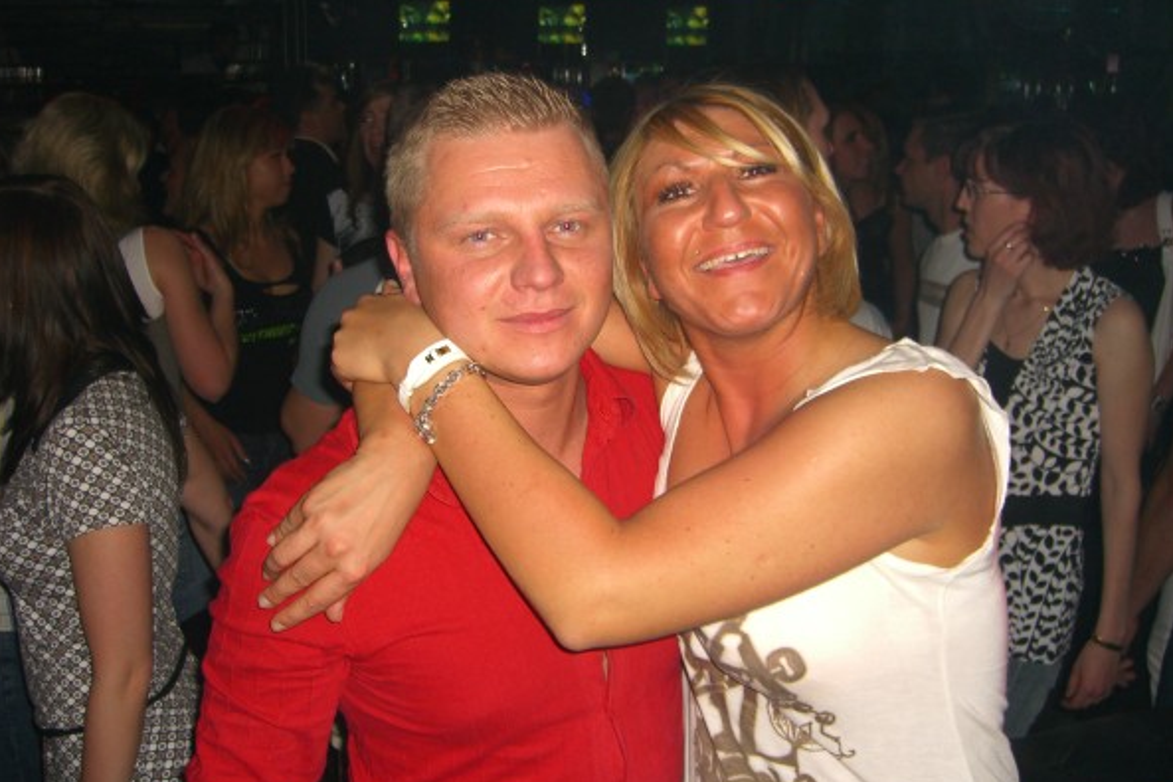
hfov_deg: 48.5
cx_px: 587
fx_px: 1303
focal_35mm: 40
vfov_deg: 33.4
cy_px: 366
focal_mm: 7.9
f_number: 2.8
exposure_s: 1/60
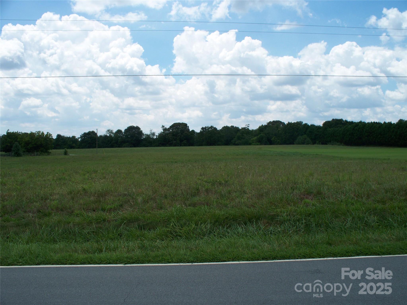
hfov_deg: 51.4
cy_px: 152
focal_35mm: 36
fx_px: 423
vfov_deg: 39.7
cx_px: 204
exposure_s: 1/500
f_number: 5
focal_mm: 7.54
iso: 64
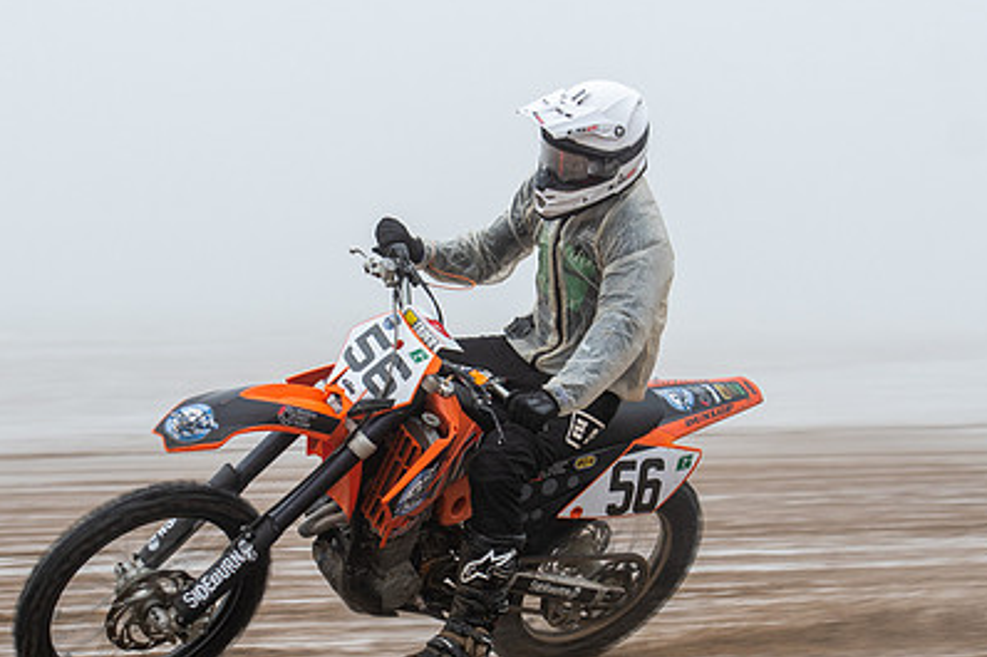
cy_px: 403
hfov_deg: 11.7
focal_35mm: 175
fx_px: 4796
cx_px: 414
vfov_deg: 7.8
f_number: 4
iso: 200
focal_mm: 80
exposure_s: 1/400
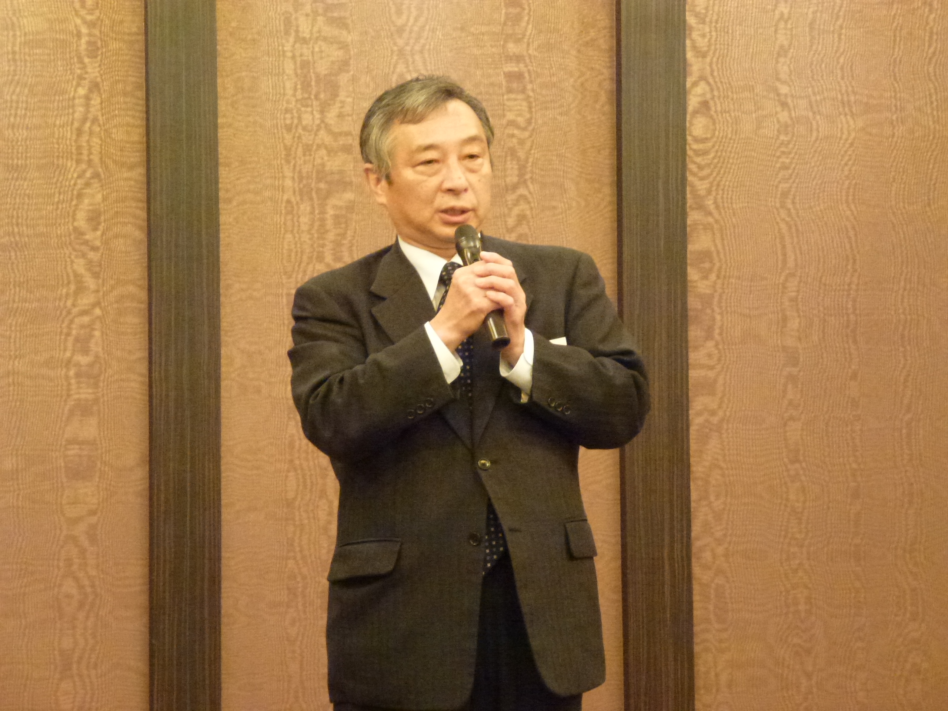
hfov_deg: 12.7
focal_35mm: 155
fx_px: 4245
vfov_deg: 9.6
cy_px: 356
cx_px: 474
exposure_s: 1/15
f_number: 5.3
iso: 800
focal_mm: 27.7
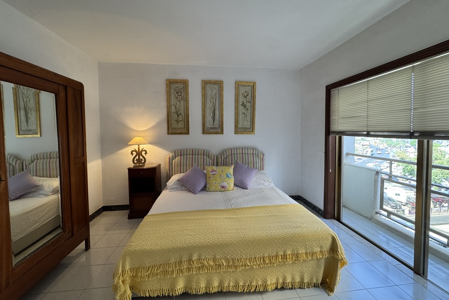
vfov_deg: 77.2
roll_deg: +0.3
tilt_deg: -2.3
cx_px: 227
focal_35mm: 15
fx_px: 187
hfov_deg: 100.4
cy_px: 139
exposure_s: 1/100
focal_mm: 2.22
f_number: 2.2
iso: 200
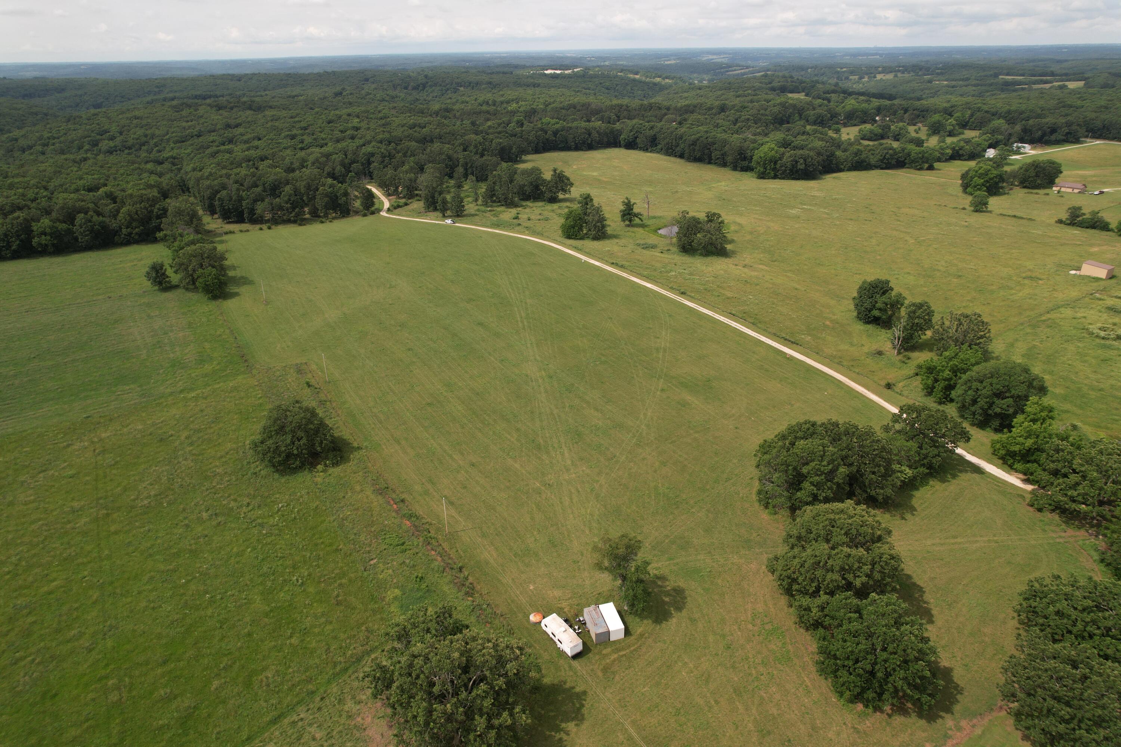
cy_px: 374
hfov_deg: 78.6
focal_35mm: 22
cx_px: 560
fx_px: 685
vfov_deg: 57.2
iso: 100
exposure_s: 1/200
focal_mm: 8.38
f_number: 2.8
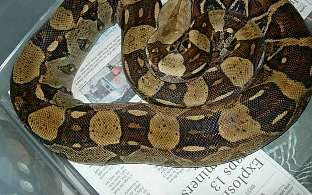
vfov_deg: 31.2
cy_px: 93
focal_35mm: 41
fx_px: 349
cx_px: 158
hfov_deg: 48.2
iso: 79
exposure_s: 1/64
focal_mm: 7.8
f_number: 2.8
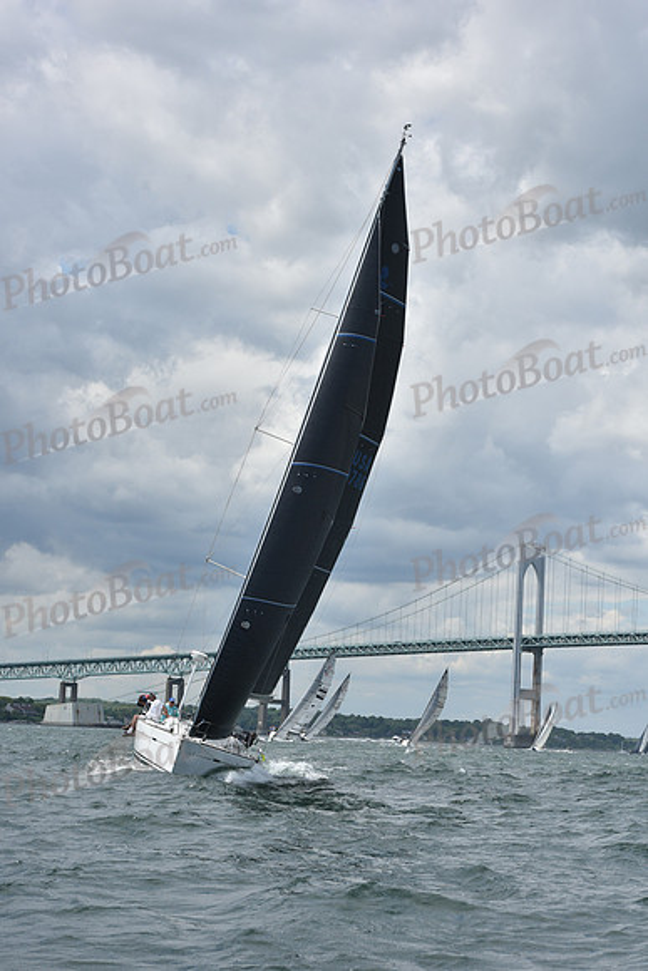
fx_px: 2320
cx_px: 324
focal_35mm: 86
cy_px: 486
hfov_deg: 15.9
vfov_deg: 23.6
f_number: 8
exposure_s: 1/1000
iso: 250
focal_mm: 86
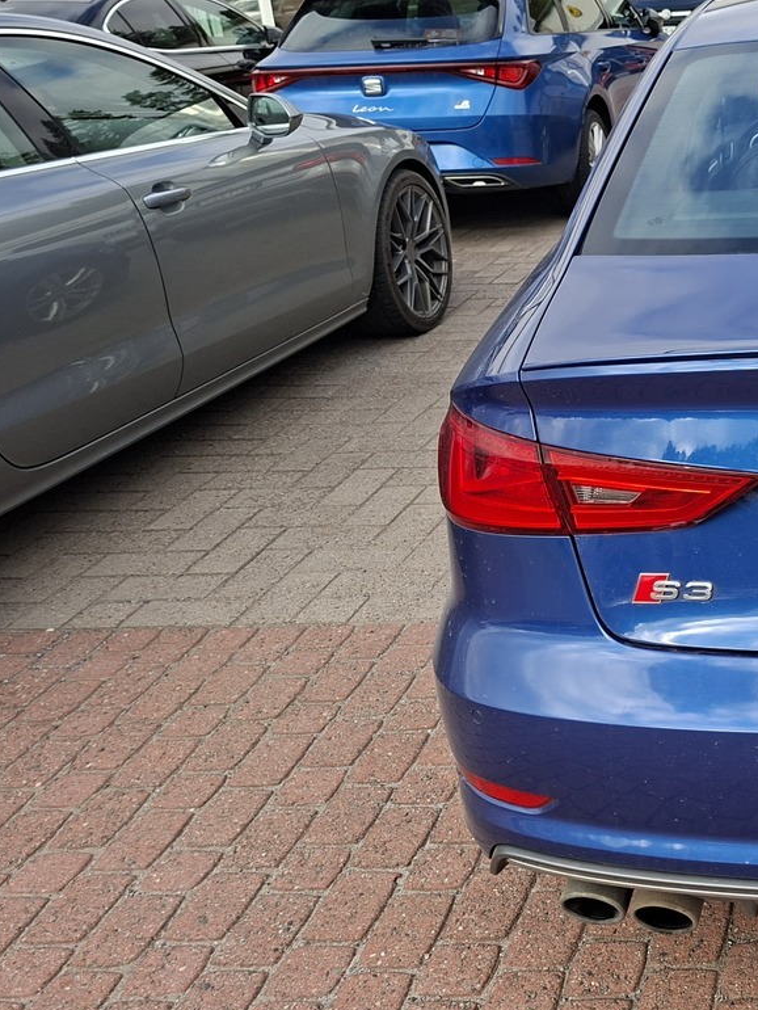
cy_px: 383
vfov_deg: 43.5
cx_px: 897
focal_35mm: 43
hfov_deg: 29.2
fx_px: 1255
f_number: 1.8
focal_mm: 5.54
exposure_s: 1/614
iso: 50
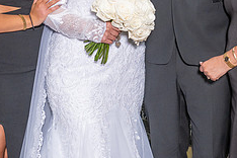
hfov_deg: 17.2
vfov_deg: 11.3
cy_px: -33
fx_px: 783
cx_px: 145
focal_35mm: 119
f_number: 4
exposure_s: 1/200
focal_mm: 48
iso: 800
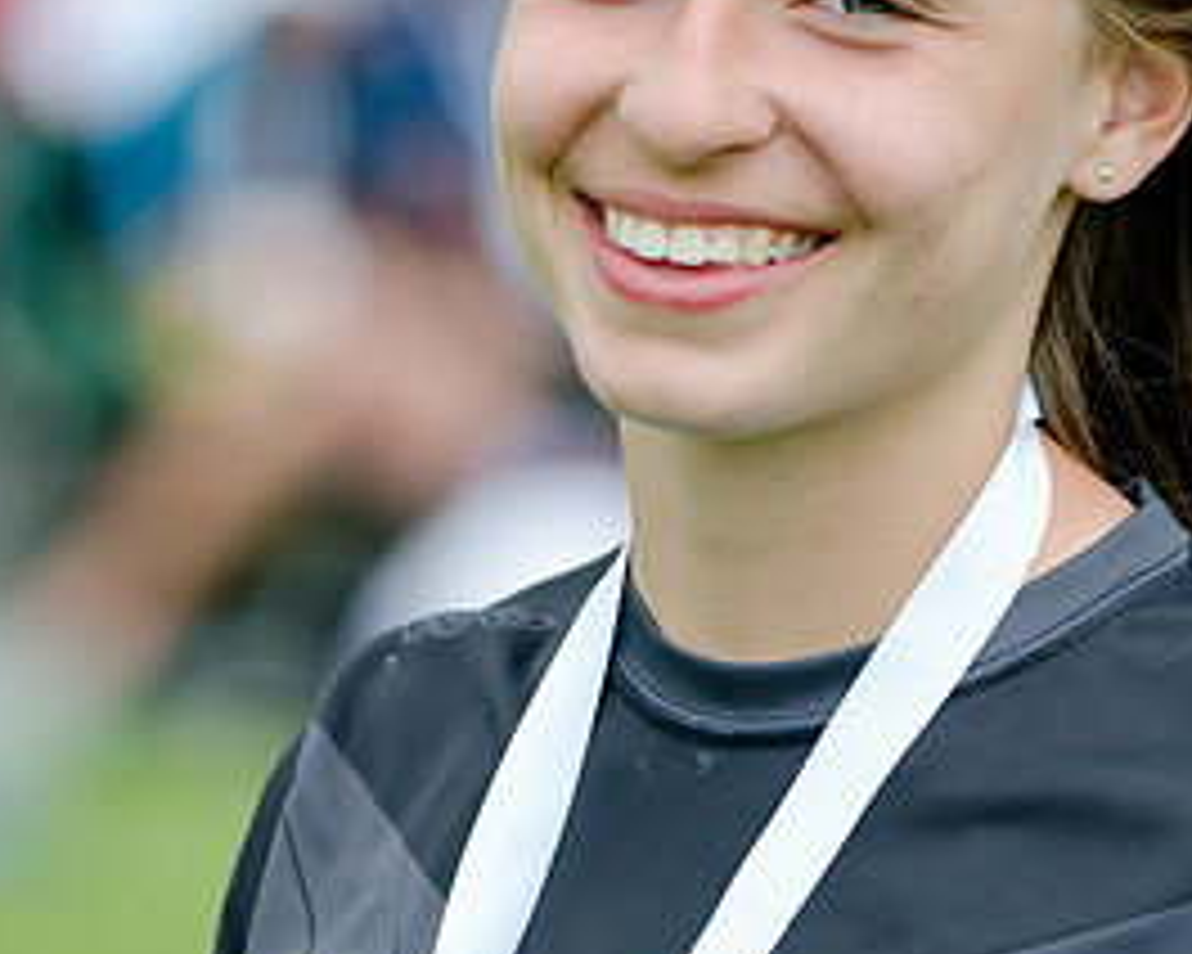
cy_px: 482
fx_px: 18451
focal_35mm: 523
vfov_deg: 3.0
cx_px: 706
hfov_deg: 3.7
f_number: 3.5
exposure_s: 1/2000
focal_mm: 170
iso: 500
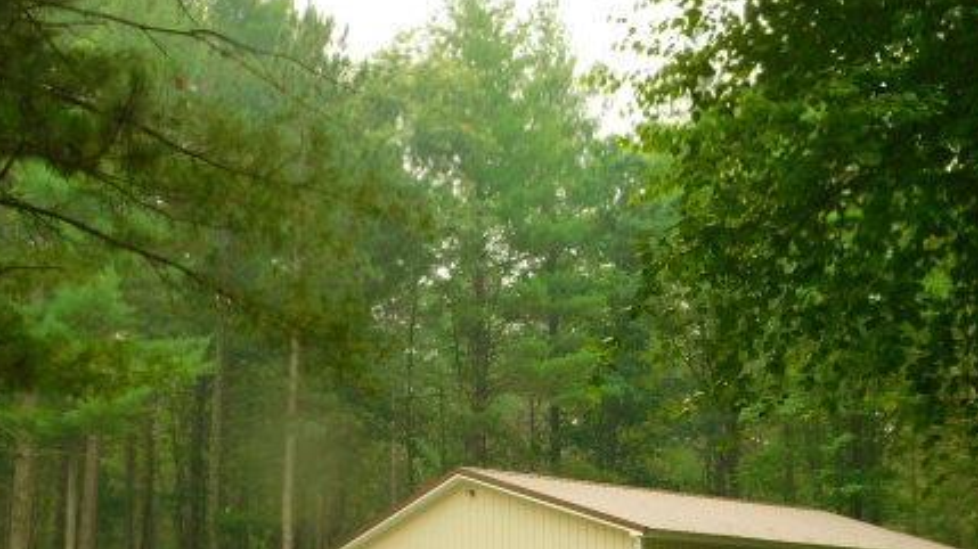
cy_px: 424
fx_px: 1685
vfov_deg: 18.4
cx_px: 609
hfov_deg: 32.2
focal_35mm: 65
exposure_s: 1/200
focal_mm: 7.1
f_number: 3.6
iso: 125
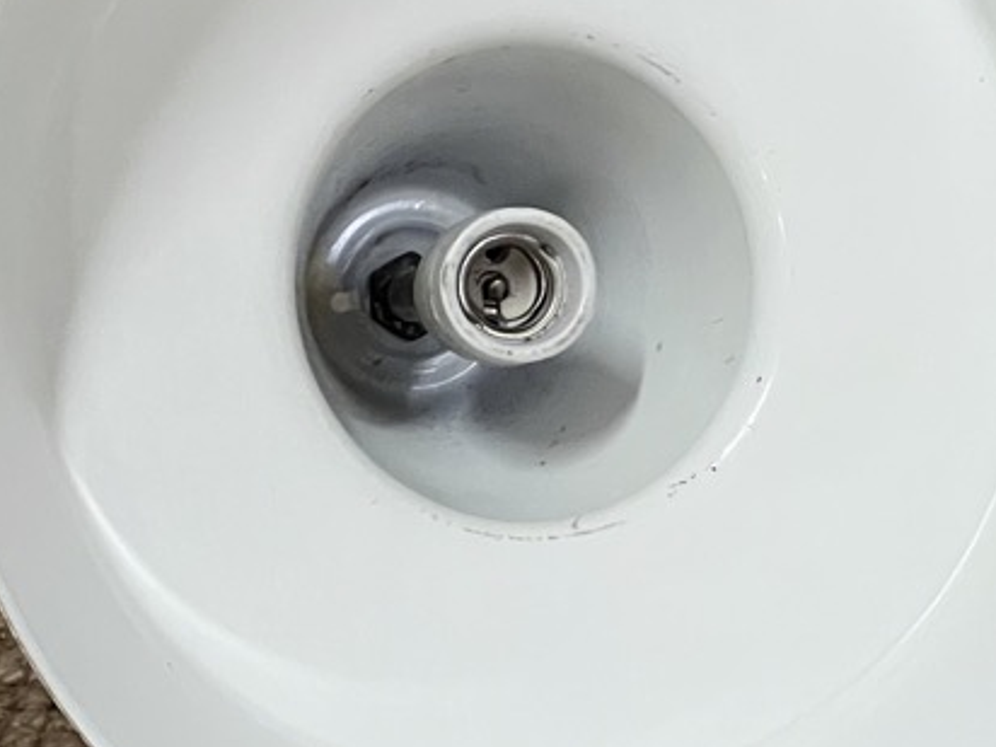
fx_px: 6877
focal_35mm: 239
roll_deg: +3.4
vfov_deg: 6.2
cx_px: 1342
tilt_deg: -35.6
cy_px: 392
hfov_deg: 8.2
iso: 320
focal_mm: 9
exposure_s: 1/50
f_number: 2.8
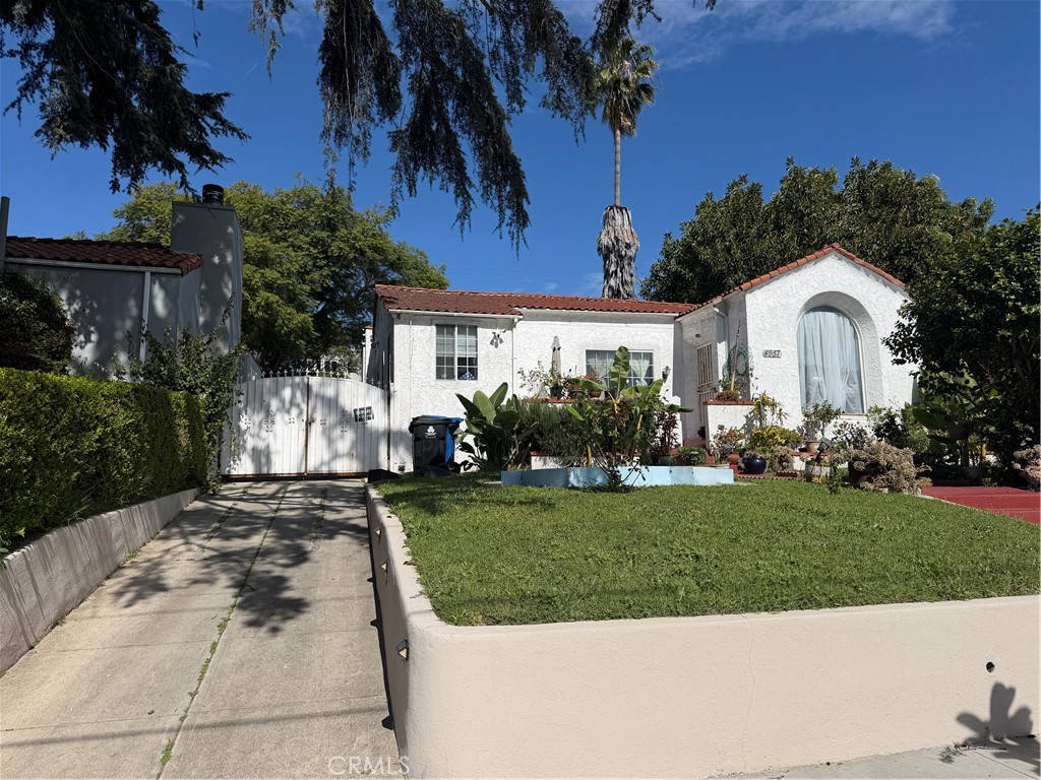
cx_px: 520
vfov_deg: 56.8
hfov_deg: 71.6
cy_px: 390
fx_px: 722
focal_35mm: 24
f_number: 1.78
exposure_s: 1/10309
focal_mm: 6.76
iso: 80
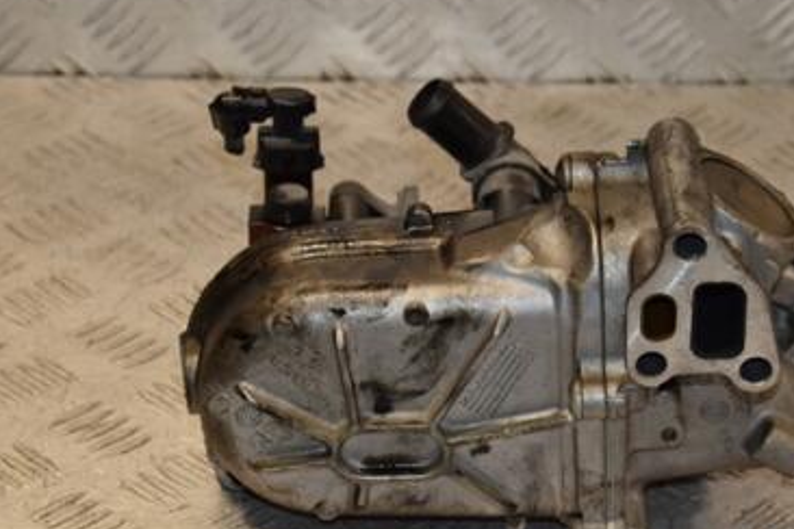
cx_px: 525
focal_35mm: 128
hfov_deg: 16.0
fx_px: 2823
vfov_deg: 10.7
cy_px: 262
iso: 800
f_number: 6.3
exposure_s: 1/200
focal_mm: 52
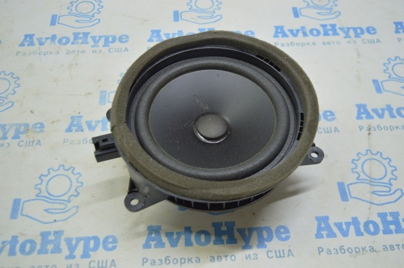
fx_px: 420
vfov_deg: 35.4
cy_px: 134
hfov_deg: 51.3
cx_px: 202
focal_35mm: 38
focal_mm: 25
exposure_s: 1/40
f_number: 4
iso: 400
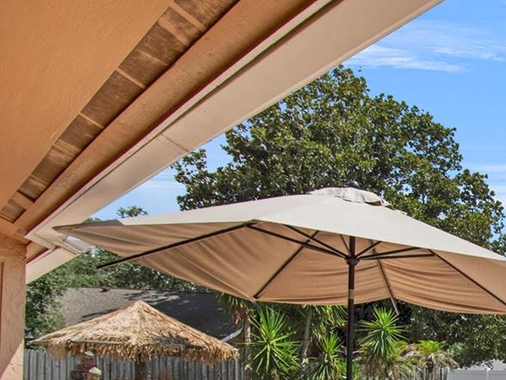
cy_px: 409
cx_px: 624
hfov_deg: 35.9
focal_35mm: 39
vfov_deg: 32.7
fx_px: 570
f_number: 7.1
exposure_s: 1/8000
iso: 100
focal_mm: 10
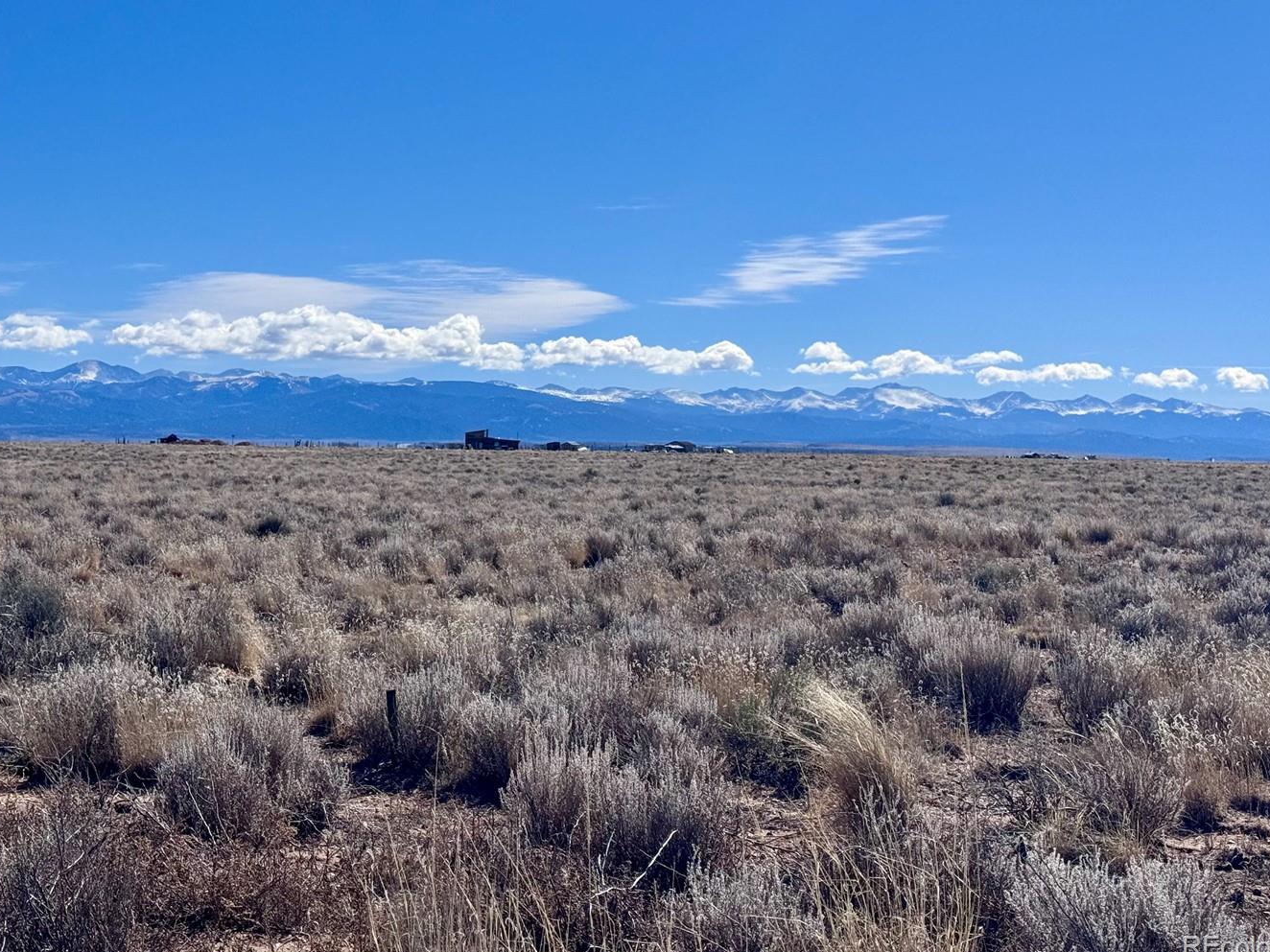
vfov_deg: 25.2
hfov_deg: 33.2
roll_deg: -2.0
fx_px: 2128
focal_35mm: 58
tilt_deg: +0.9
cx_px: 571
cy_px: 391
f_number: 1.78
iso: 80
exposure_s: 1/12500
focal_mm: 6.76
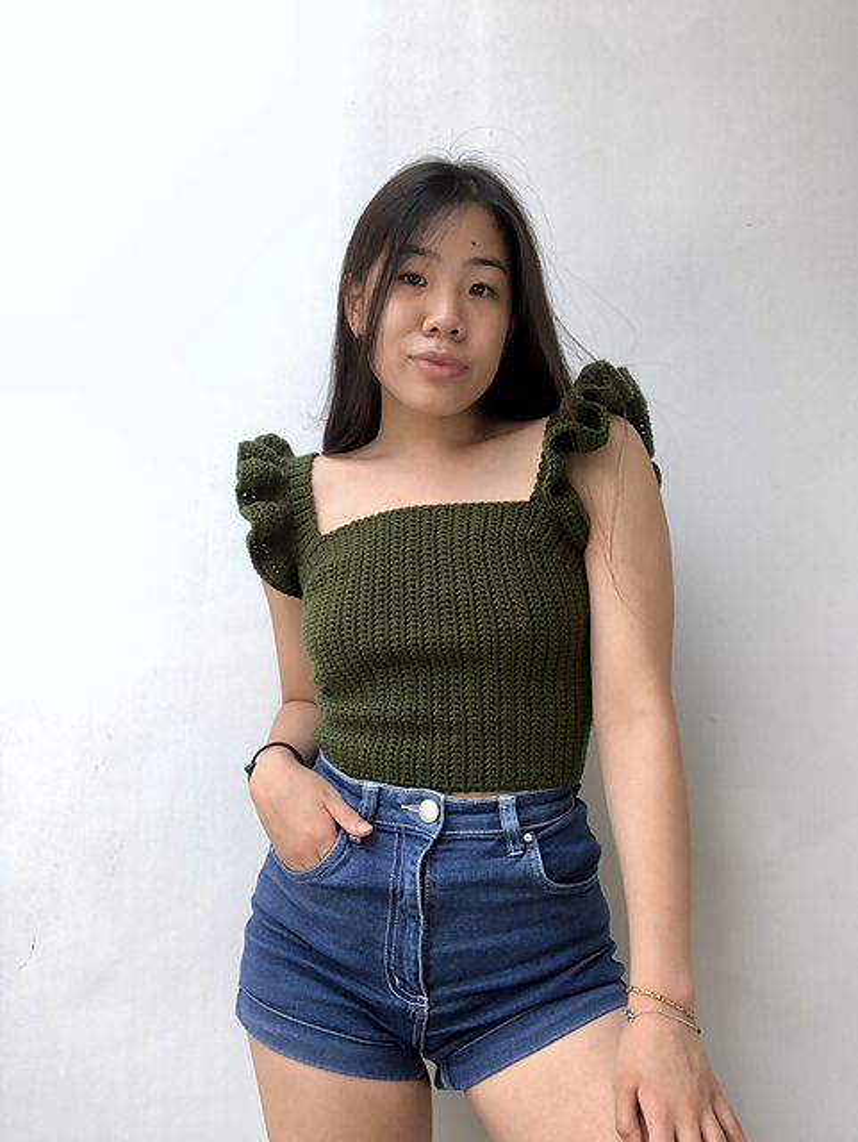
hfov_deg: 44.2
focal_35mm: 32
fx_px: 1056
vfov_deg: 56.8
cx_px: 429
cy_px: 571
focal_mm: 2.87
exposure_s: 1/120
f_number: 2.2
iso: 32
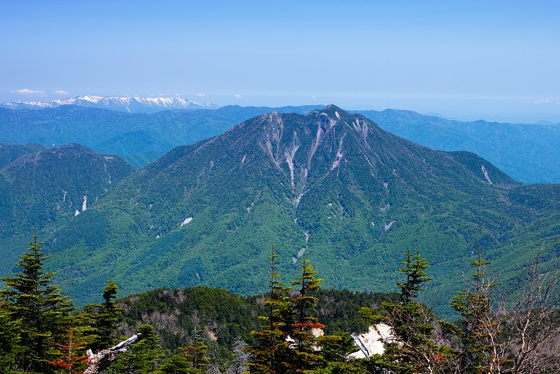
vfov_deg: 23.4
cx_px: 279
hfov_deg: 34.5
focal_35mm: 58
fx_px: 903
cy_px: 218
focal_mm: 30
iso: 200
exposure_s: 1/160
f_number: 5.6
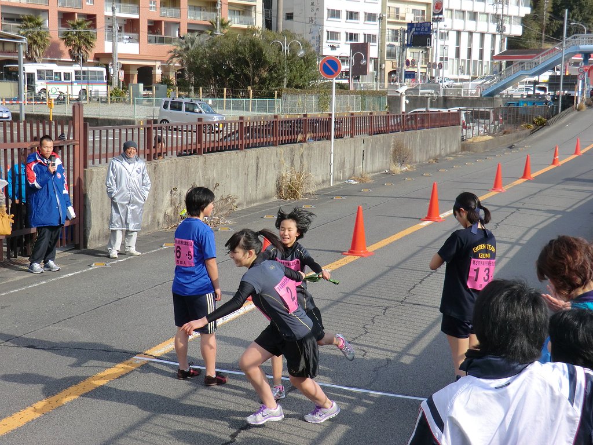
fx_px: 942
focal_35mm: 55
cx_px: 296
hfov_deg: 34.9
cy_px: 222
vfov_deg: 26.6
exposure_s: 1/1000
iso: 125
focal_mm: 9.8
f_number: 4.2
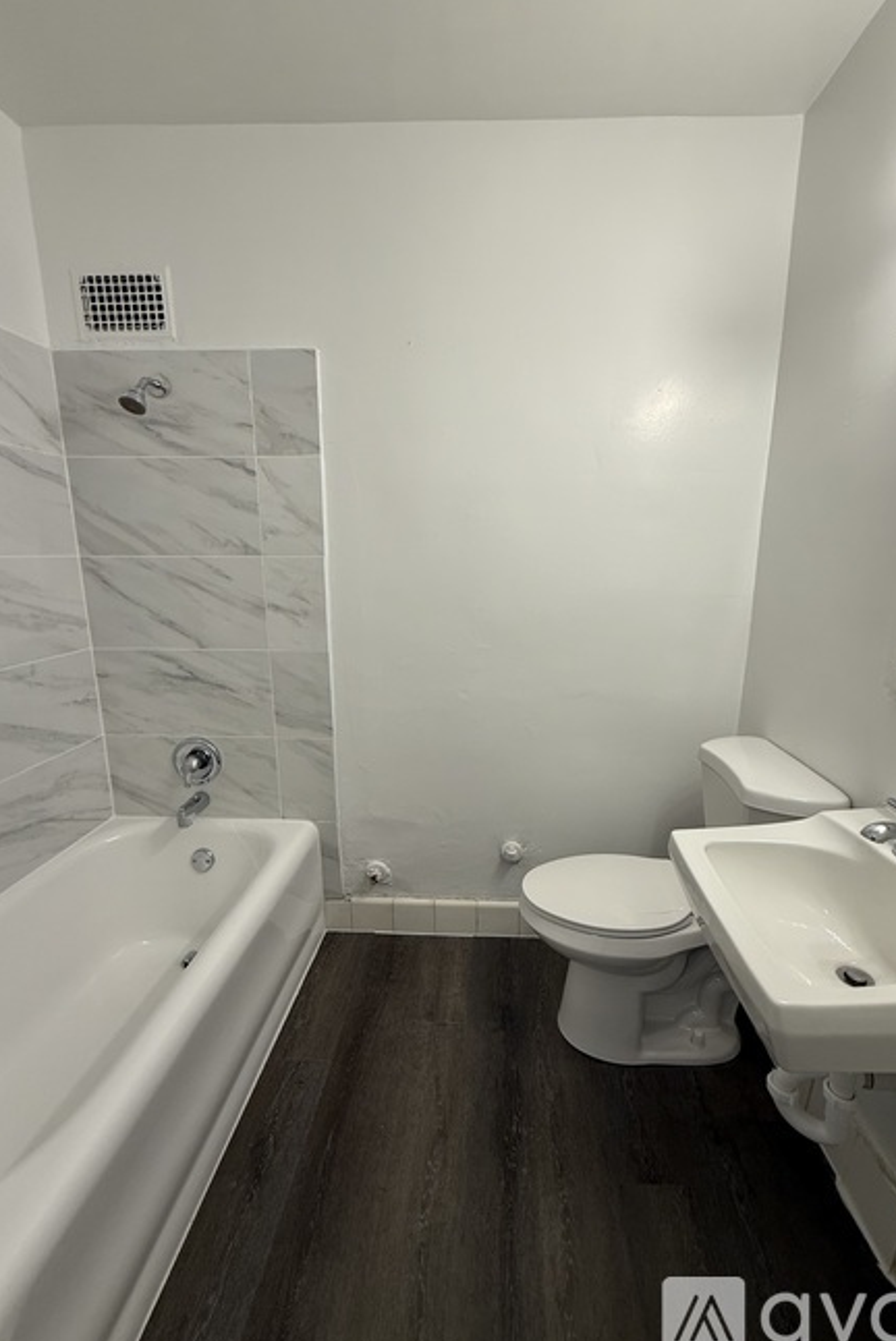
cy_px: 668
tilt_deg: -11.3
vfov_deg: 100.4
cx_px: 479
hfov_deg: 77.3
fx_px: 559
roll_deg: -0.6
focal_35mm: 15
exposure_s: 1/120
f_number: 2.2
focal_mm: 2.22
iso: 80
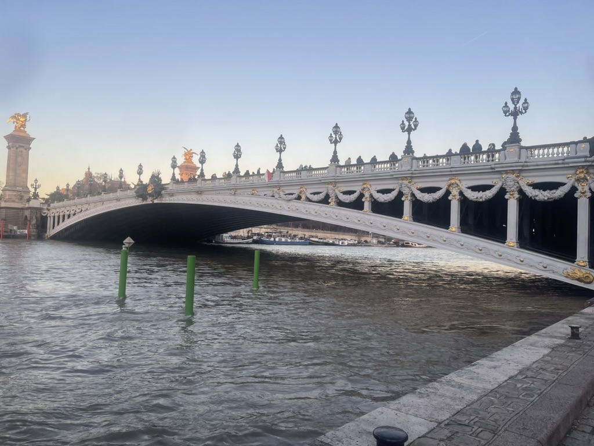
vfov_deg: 53.1
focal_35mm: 26
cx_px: 297
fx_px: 446
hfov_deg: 67.3
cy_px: 223
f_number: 1.6
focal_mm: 5.1
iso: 32
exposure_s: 1/412
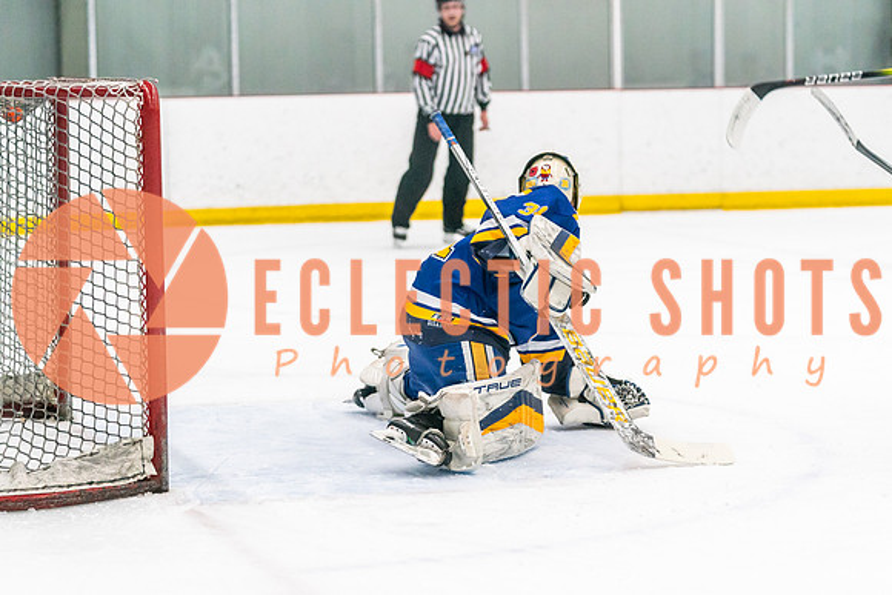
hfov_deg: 18.1
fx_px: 2804
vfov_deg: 12.1
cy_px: 378
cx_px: 446
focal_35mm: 113
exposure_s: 1/1250
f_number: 2.8
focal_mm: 89
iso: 3200
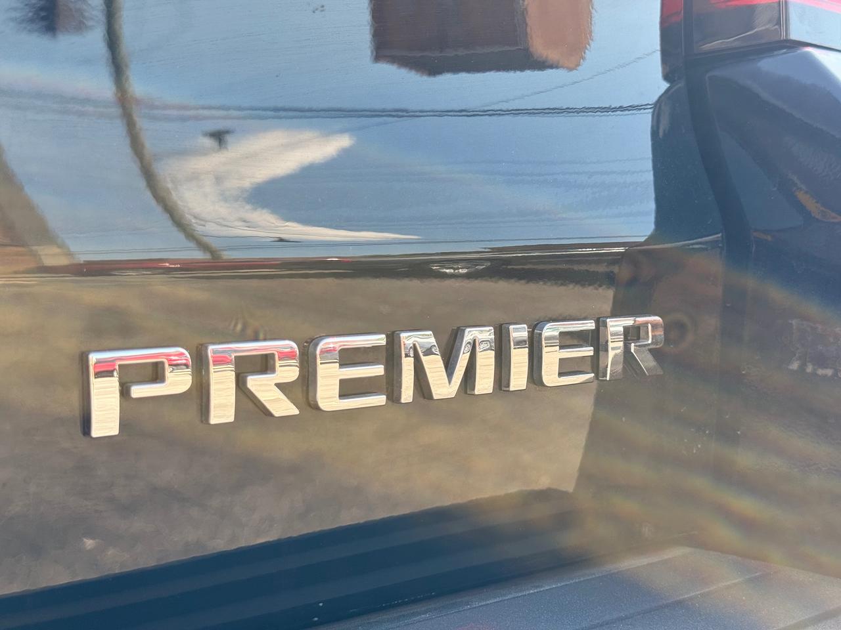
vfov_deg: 30.3
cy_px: 315
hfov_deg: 39.7
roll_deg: +1.5
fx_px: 1166
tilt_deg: +0.2
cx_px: 420
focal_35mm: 48
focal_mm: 6.76
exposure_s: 1/657
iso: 64
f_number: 1.78
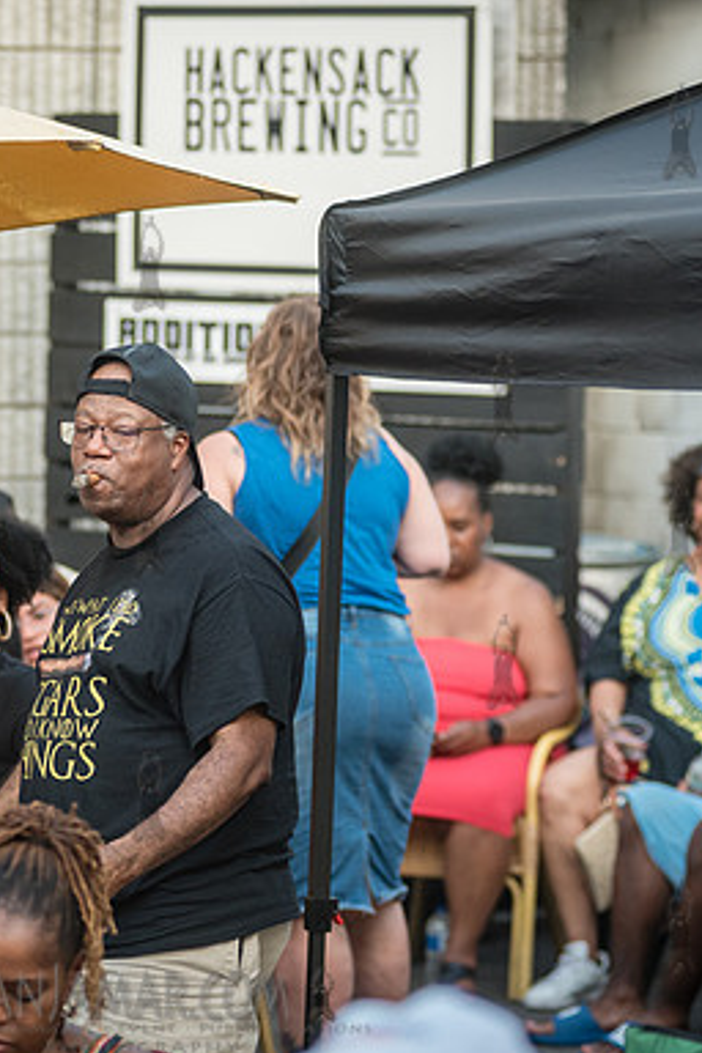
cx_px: 148
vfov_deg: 12.2
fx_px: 4943
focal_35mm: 169
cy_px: 528
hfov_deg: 8.1
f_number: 3.2
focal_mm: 112
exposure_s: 1/500
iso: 1000
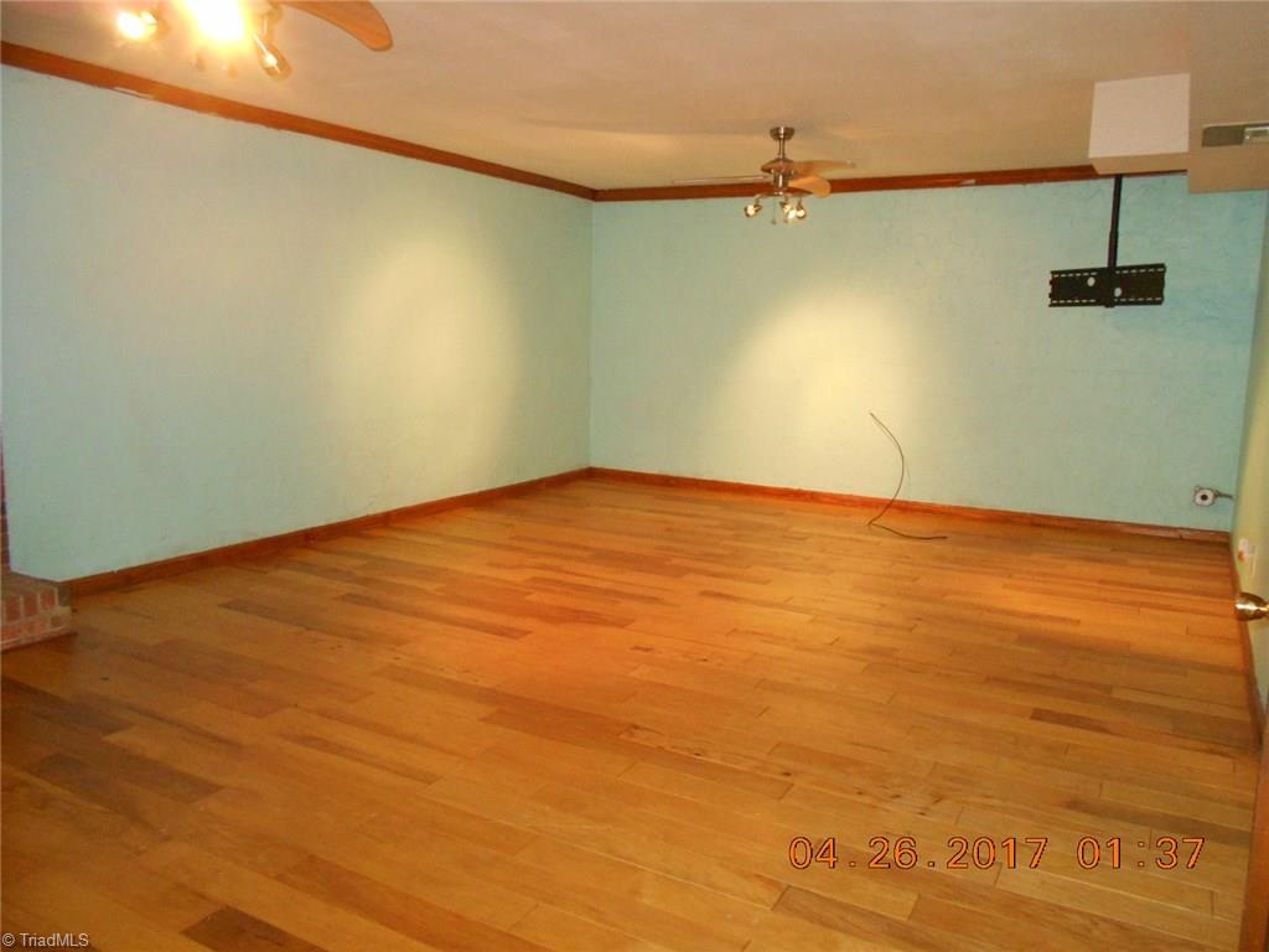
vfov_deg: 53.1
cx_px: 634
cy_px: 476
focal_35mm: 26
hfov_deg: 67.3
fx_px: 953
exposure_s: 1/25
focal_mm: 4.6
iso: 560
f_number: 3.2
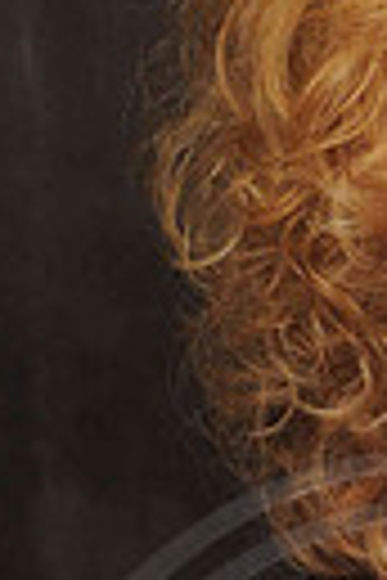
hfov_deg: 3.7
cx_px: 646
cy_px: 301
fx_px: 5917
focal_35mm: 367
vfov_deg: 5.6
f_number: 6.3
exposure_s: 1/60
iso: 200
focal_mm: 70
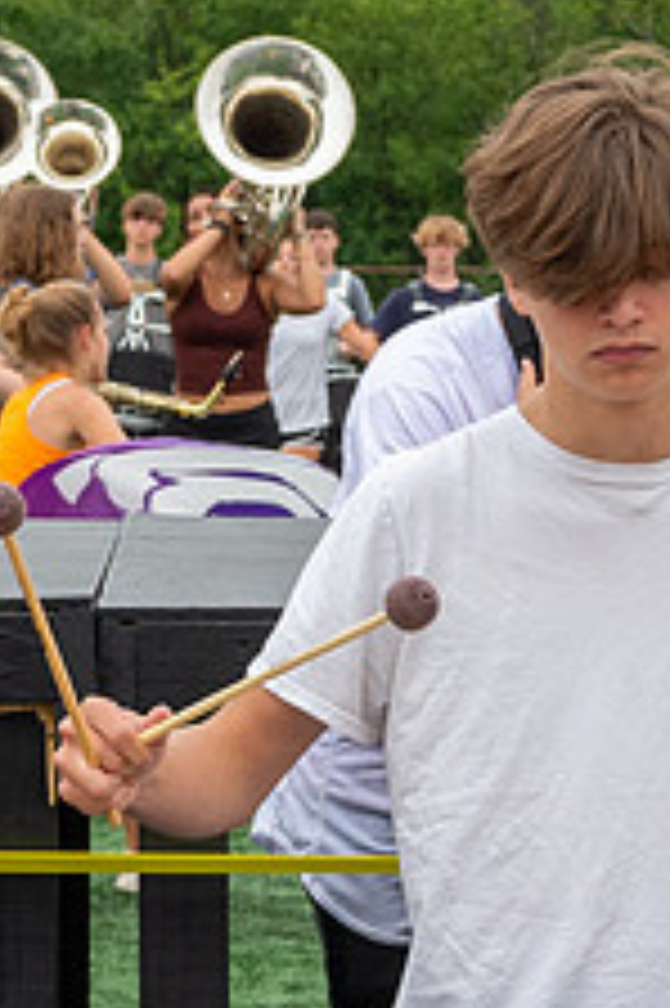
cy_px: 427
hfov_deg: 4.9
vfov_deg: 7.4
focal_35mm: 280
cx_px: 699
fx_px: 7828
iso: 1000
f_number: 10
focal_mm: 70
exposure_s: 1/640
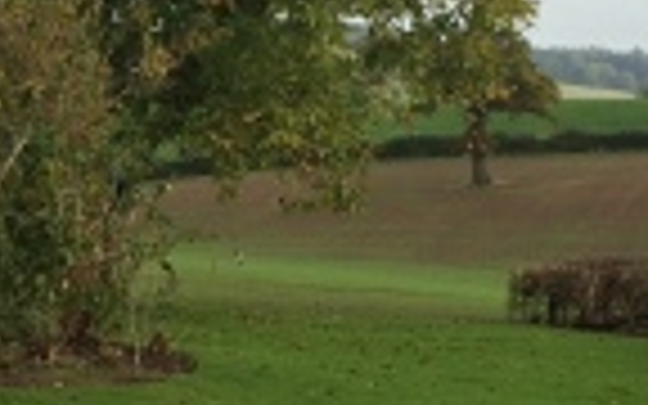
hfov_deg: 18.3
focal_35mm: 109
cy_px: 351
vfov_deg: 11.9
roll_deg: -1.0
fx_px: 1925
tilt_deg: -7.6
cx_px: -99
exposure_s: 1/488
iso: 32
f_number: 2.2
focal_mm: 4.15
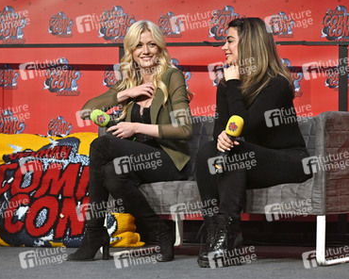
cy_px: 140
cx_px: 207
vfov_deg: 13.0
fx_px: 1229
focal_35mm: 119
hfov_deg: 16.1
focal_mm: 104
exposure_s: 1/400
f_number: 4
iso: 1250
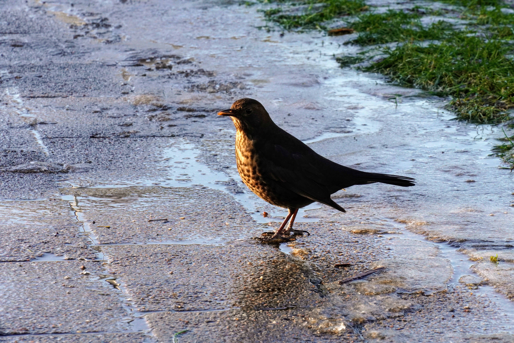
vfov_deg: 6.8
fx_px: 2891
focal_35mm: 202
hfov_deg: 10.2
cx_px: 257
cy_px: 172
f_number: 18
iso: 1600
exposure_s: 1/200
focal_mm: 135
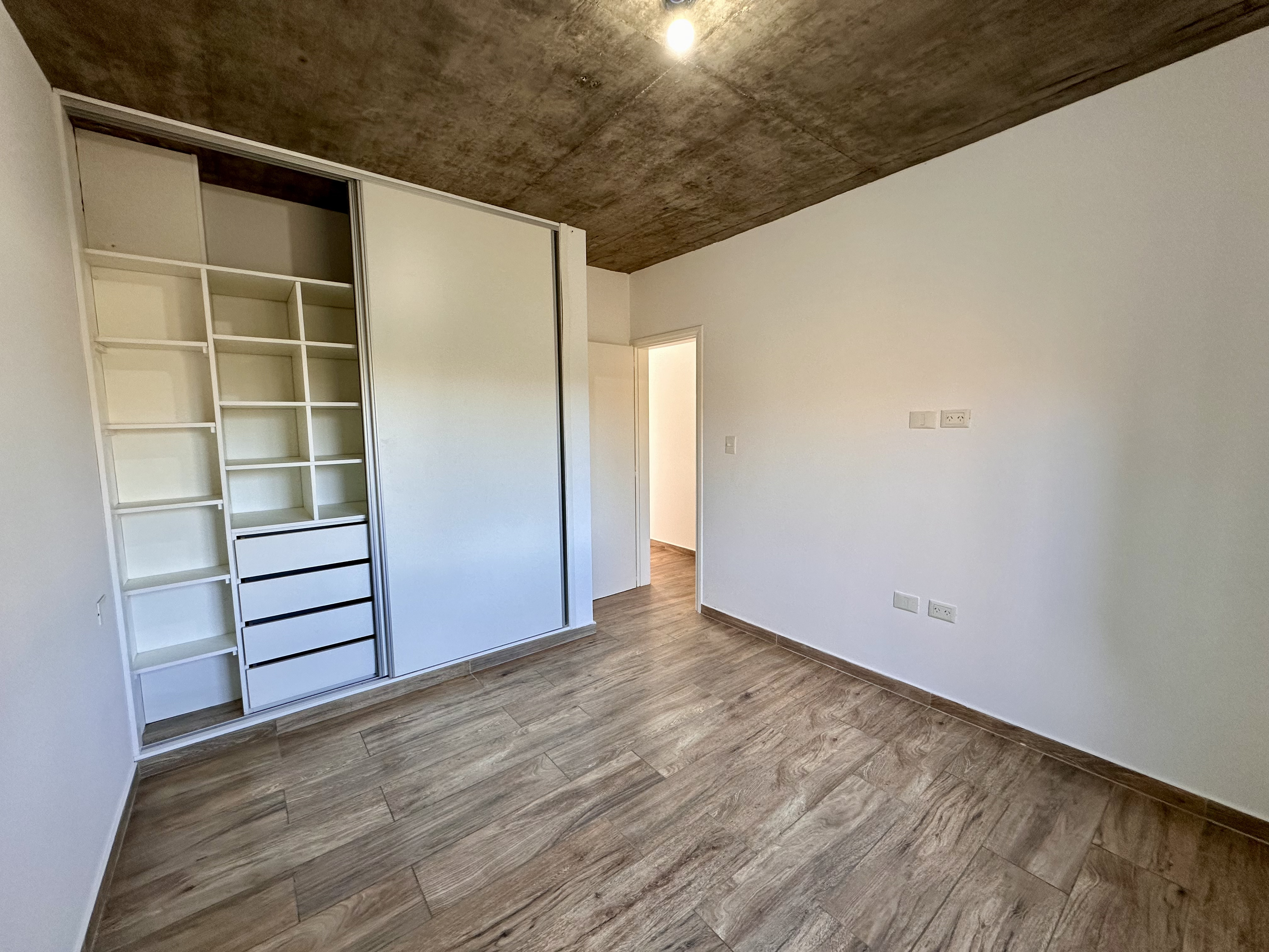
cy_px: 476
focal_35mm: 14
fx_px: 513
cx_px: 634
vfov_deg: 85.7
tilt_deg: -5.6
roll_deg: +0.7
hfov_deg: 102.1
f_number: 2.2
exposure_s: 1/100
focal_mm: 2.22
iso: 160
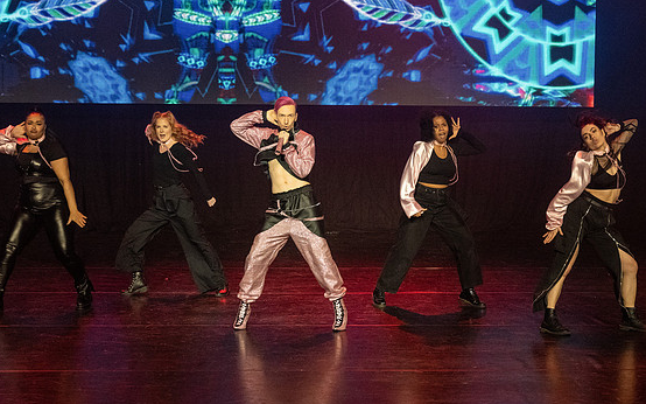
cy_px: 196
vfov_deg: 14.7
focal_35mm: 89
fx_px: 1567
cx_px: 316
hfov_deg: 23.3
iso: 5600
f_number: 4
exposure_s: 1/200
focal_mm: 54
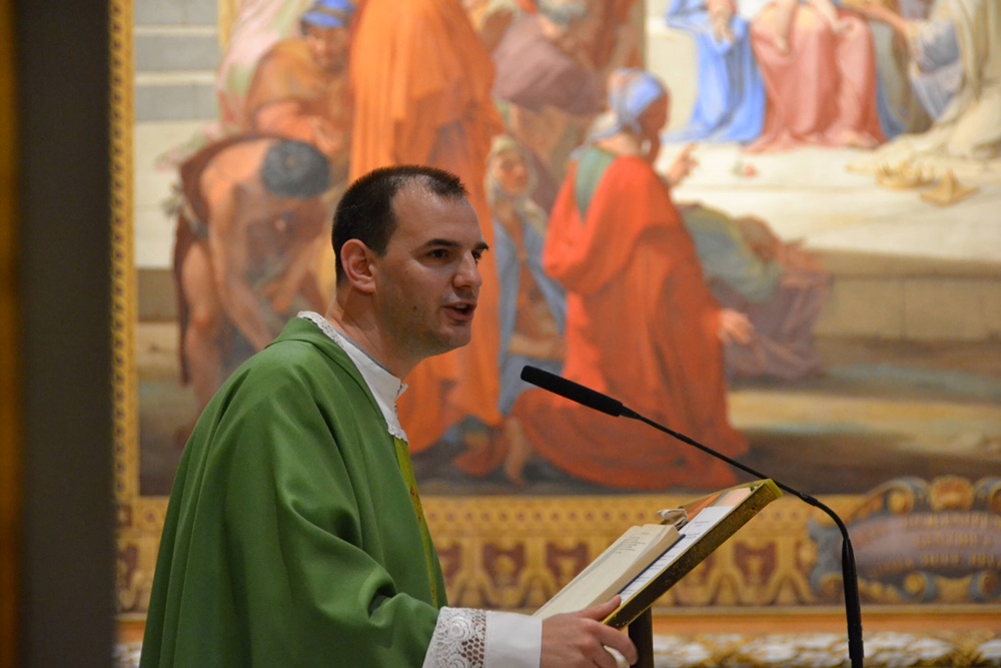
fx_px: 4380
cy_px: 334
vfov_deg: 8.7
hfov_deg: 13.0
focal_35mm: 158
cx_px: 500
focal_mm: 105
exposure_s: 1/60
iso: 3200
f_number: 5.3
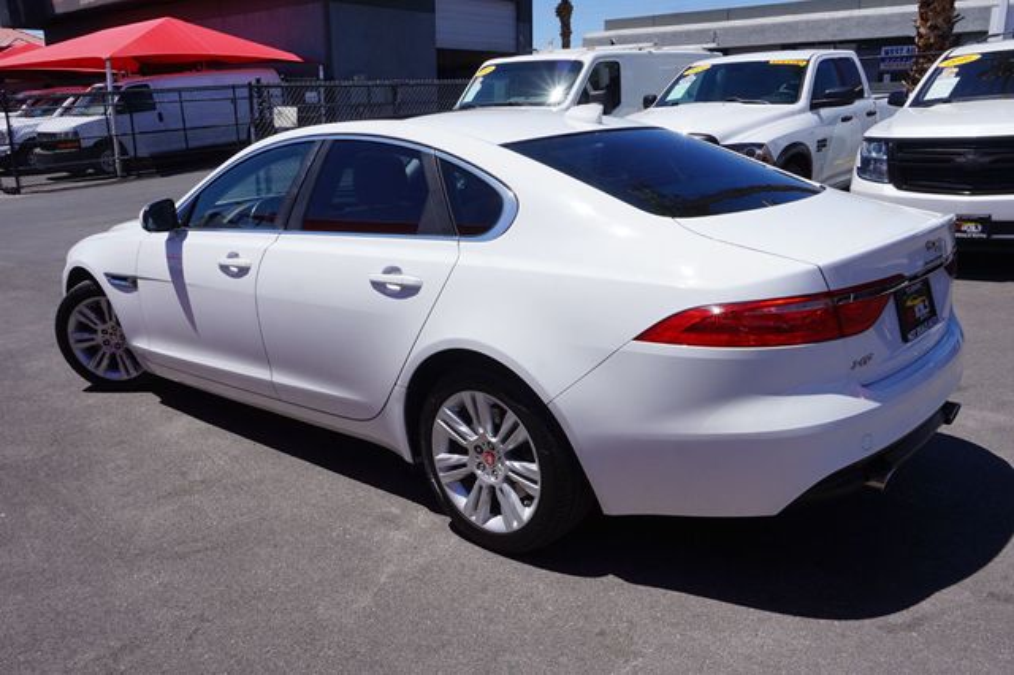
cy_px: 338
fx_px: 845
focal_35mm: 30
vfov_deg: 43.6
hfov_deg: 62.0
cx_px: 507
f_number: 13
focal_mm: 20
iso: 100
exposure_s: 1/200
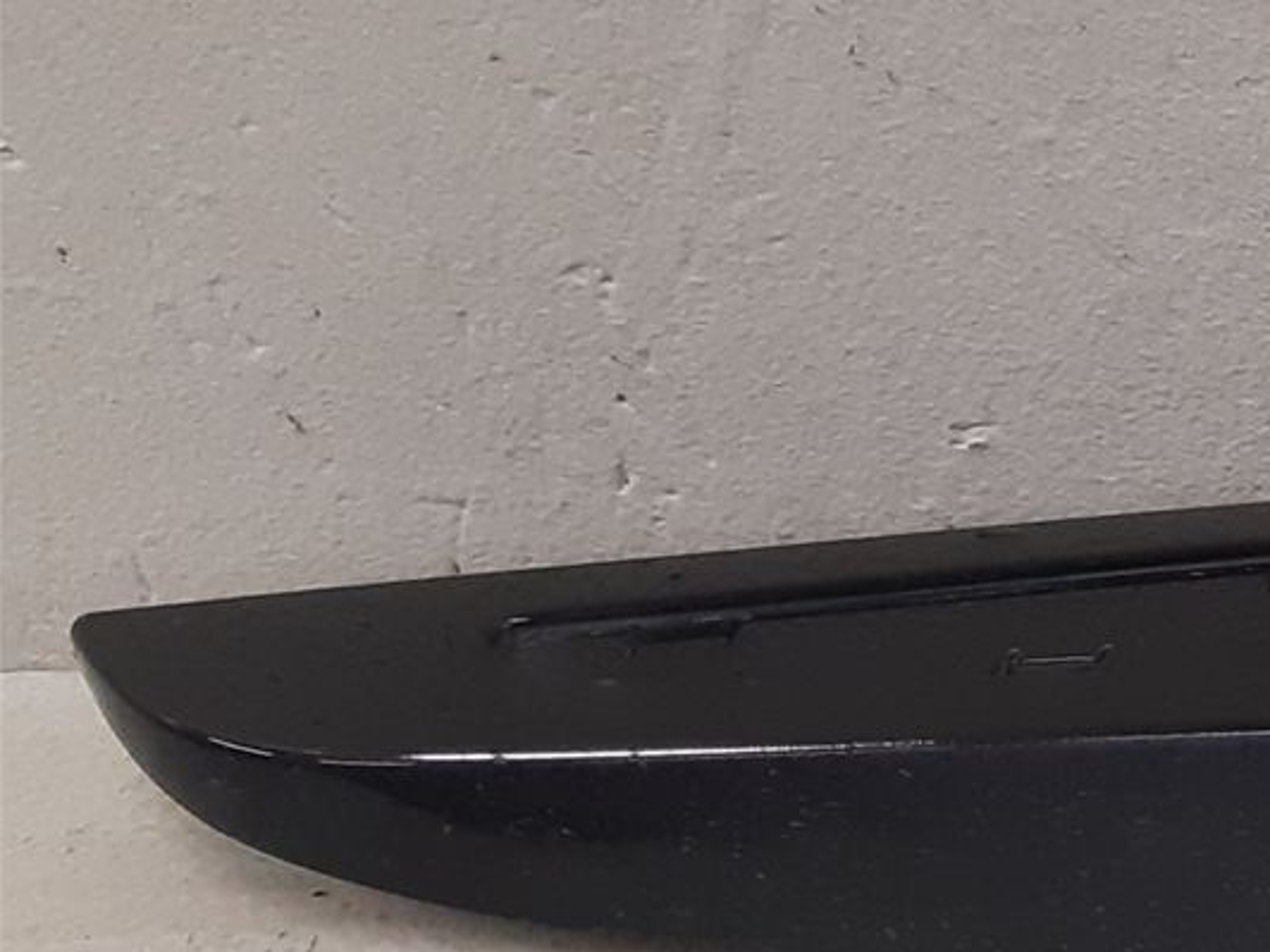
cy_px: 534
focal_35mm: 100
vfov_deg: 14.8
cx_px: 2442
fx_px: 3669
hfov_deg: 15.9
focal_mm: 3.93
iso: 160
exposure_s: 1/50
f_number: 1.7
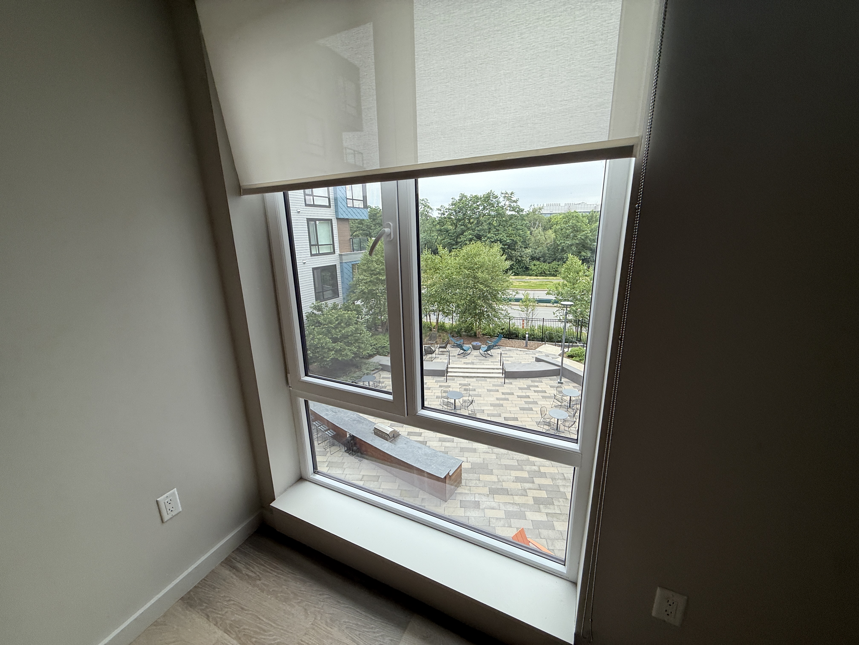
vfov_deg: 85.7
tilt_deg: -14.0
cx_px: 430
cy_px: 322
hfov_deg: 102.1
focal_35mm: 14
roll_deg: -0.5
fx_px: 347
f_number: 2.2
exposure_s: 1/120
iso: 80
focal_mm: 2.22
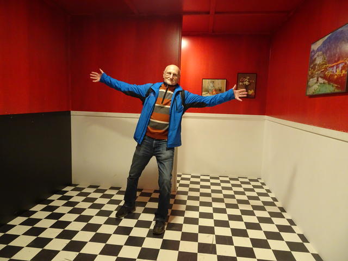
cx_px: 174
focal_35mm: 24
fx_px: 241
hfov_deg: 71.6
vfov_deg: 56.8
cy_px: 130
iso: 800
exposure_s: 1/30
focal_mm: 4.1
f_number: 3.5
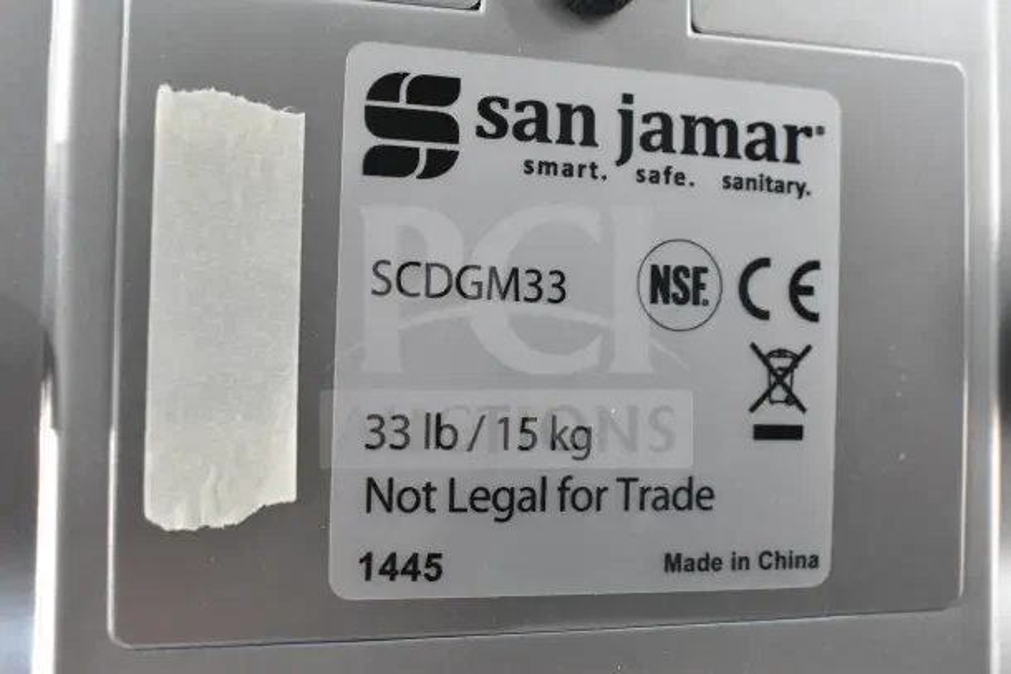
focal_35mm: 42
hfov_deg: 46.4
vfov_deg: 31.9
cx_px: 506
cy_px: 337
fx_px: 1180
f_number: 7.1
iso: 6400
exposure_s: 1/200
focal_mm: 28
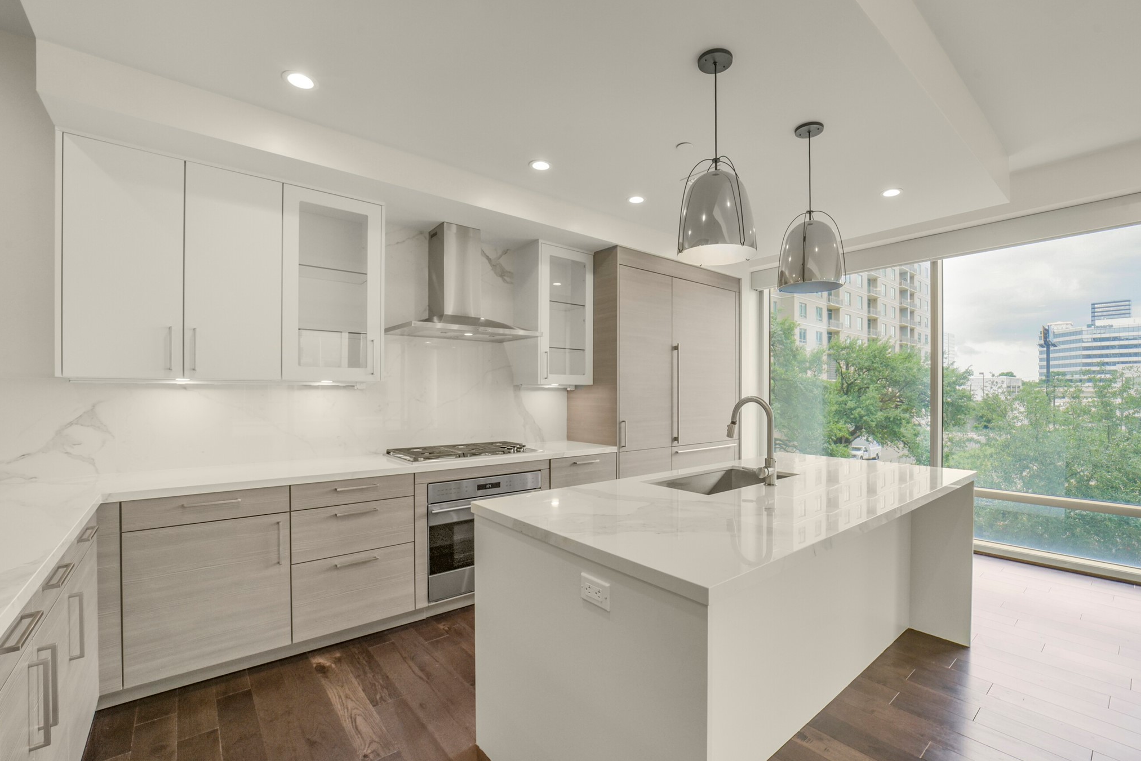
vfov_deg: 77.3
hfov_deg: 100.3
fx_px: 475
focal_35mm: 15
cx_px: 600
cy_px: 398
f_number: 11
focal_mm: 14
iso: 500
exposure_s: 1/40
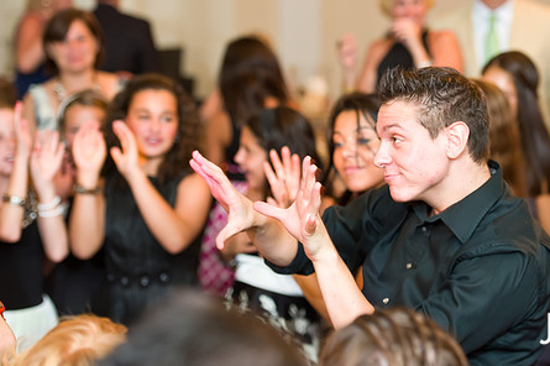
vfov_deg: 11.4
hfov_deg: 17.0
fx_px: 1832
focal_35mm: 120
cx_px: 350
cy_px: 140
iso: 1600
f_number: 3.2
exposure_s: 1/125
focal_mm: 92
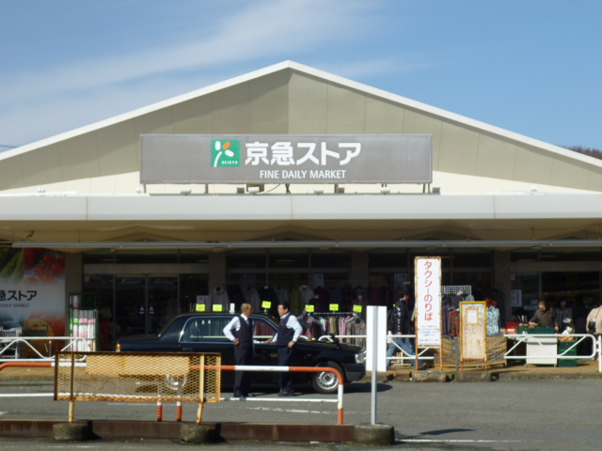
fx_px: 1356
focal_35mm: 78
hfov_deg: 25.0
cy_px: 226
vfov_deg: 18.9
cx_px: 301
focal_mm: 13.9
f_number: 5.4
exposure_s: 1/500
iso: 100
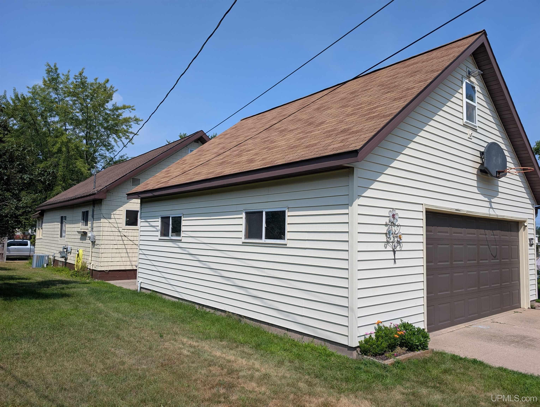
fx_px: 375
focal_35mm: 24
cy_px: 204
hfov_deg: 71.5
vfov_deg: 56.9
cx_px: 270
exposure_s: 1/1323
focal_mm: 6.9
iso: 24
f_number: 1.68
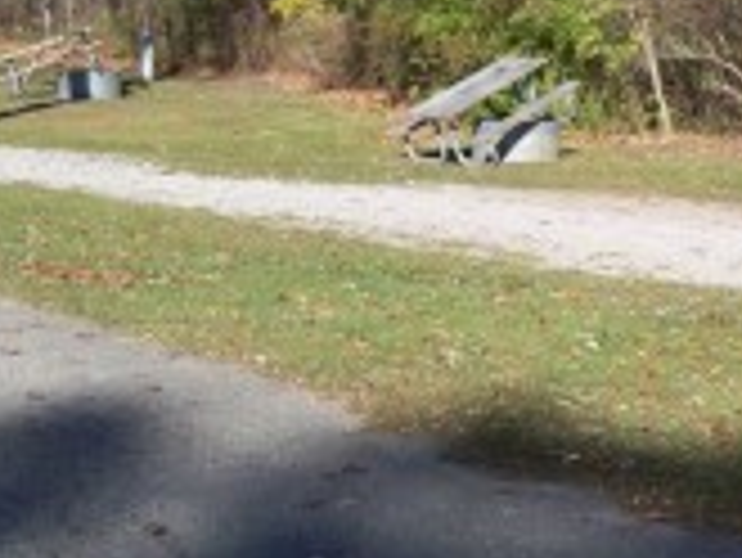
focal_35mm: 109
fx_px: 2338
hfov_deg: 16.8
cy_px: 146
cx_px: 1028
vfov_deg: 13.6
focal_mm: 6.2
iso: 64
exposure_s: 1/500
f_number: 3.5
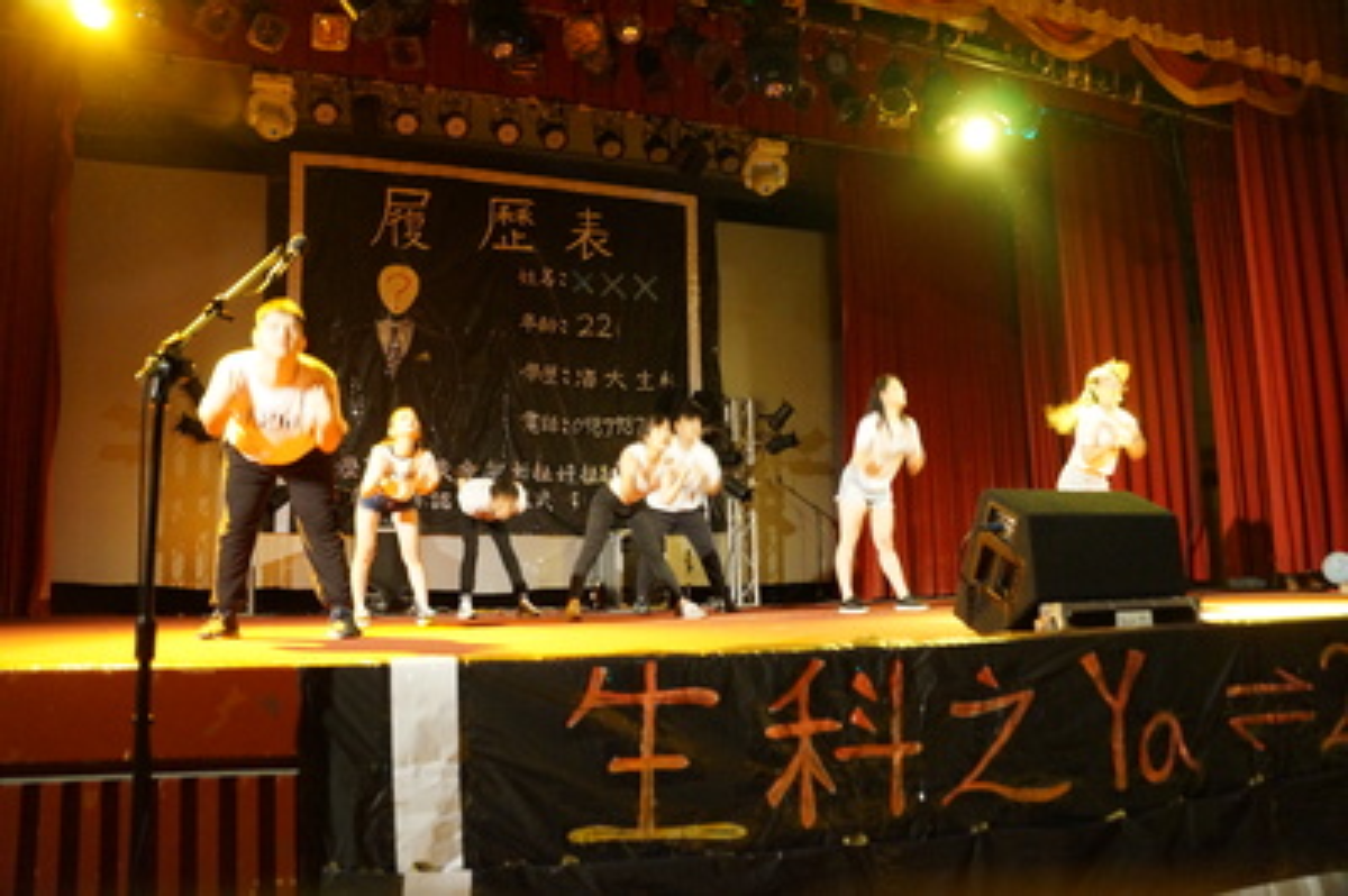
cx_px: 674
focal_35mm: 27
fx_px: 1010
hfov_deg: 67.4
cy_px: 448
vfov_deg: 47.9
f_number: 3.5
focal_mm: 18
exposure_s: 1/20
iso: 3200
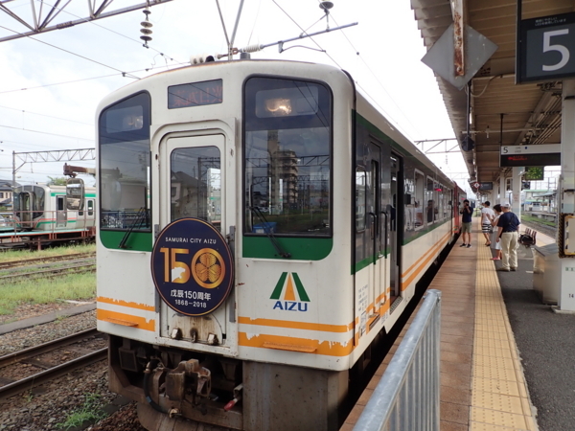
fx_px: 415
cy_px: 216
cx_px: 288
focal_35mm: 25
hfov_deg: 69.4
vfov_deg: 54.9
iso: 100
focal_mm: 4.5
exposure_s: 1/640
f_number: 2.8
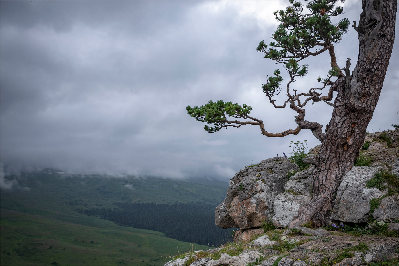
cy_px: 133
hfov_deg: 65.4
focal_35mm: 28
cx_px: 200
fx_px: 310
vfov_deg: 46.4
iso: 125
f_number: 6.3
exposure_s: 1/400
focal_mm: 28
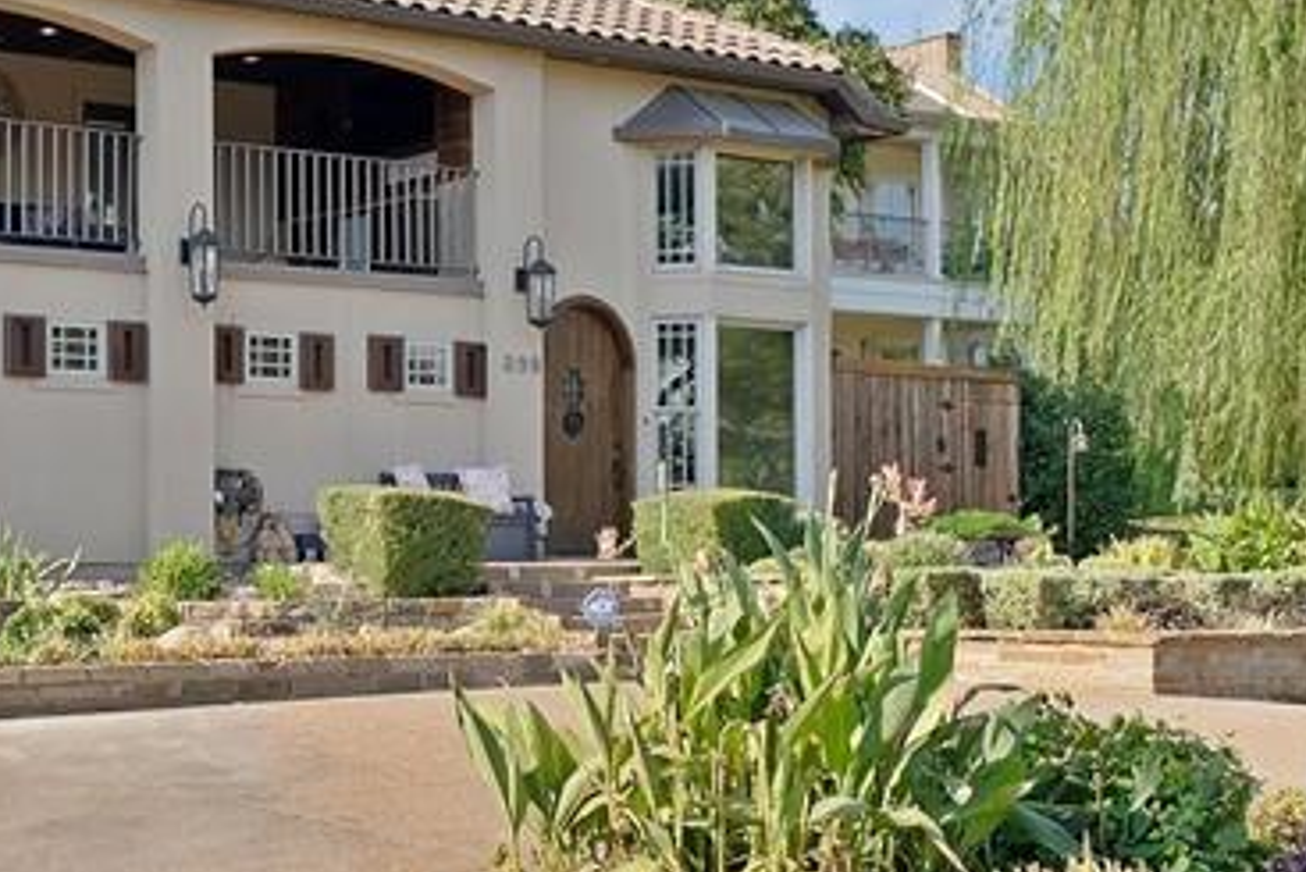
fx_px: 2431
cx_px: 181
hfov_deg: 29.1
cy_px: 521
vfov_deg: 20.3
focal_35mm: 67
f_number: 9
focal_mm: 24
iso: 640
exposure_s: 1/60
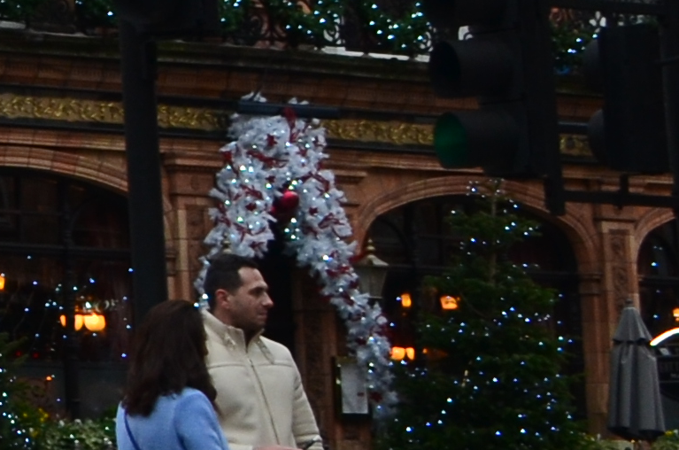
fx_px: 3990
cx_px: -1327
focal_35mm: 212
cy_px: -590
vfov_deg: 6.2
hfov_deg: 8.3
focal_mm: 22
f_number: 9
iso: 400
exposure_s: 1/40
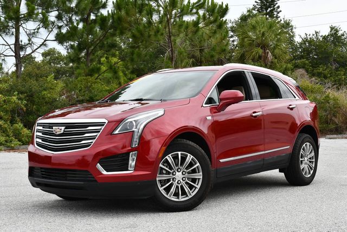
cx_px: 174
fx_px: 540
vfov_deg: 24.2
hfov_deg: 35.6
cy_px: 116
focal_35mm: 56
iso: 180
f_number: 8
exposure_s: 1/250
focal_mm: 28
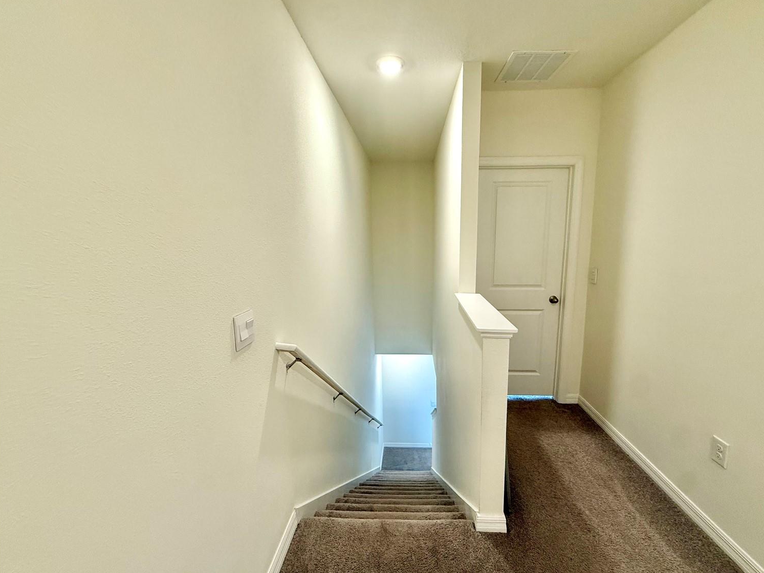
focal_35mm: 15
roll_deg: +1.2
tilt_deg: -7.7
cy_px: 286
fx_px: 331
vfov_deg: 81.8
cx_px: 404
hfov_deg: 98.1
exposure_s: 1/120
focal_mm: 2.22
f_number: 2.2
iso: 320
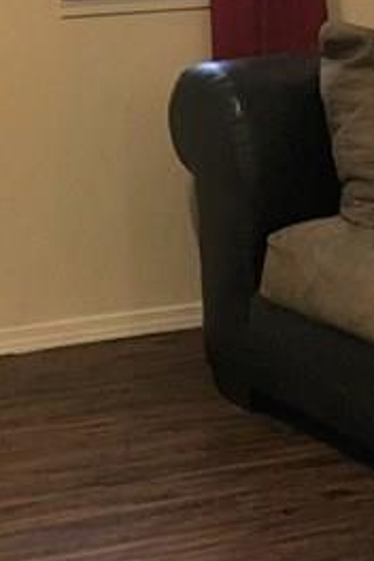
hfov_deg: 10.9
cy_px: -26
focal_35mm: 117
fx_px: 1823
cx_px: -308
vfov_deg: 17.0
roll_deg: +1.2
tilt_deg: -6.7
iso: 125
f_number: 2.2
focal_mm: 4.15
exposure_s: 1/30
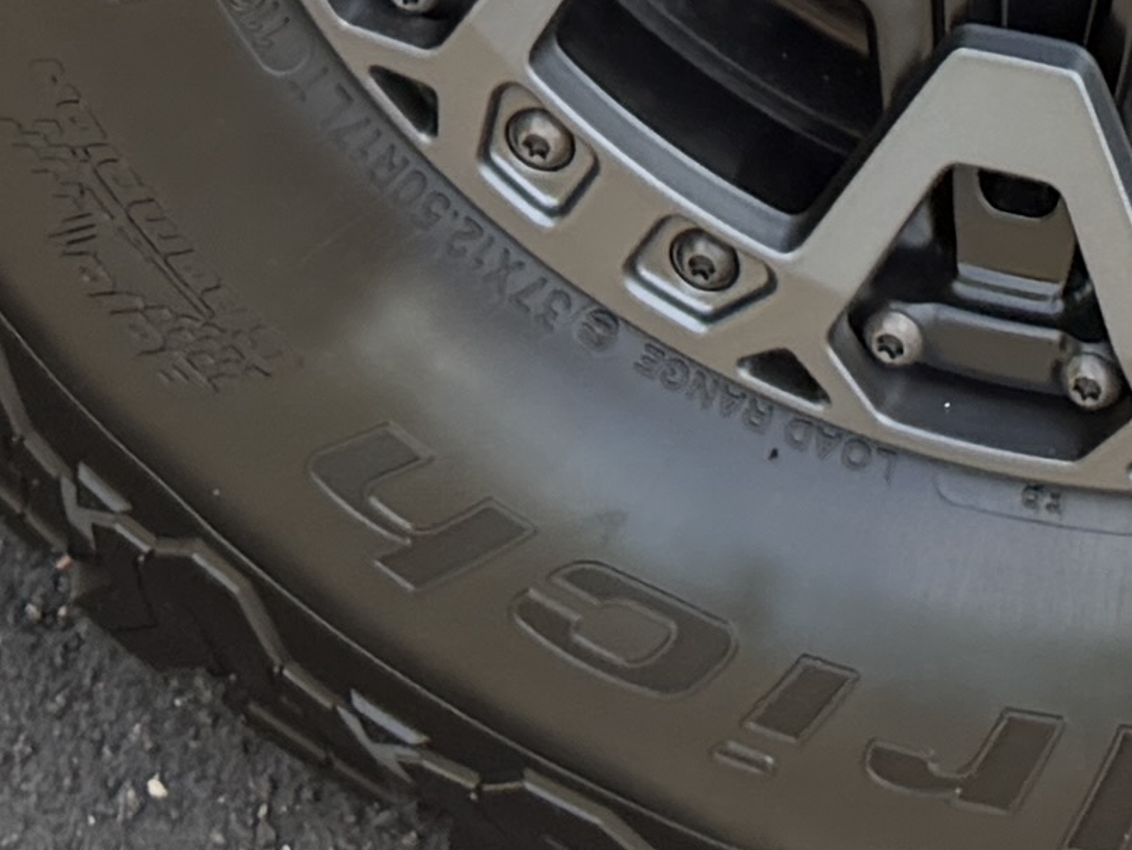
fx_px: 5561
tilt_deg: -22.0
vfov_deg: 7.7
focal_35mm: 170
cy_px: -1627
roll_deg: -0.3
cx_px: 888
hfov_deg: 11.6
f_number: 1.78
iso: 100
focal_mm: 6.76
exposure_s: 1/528
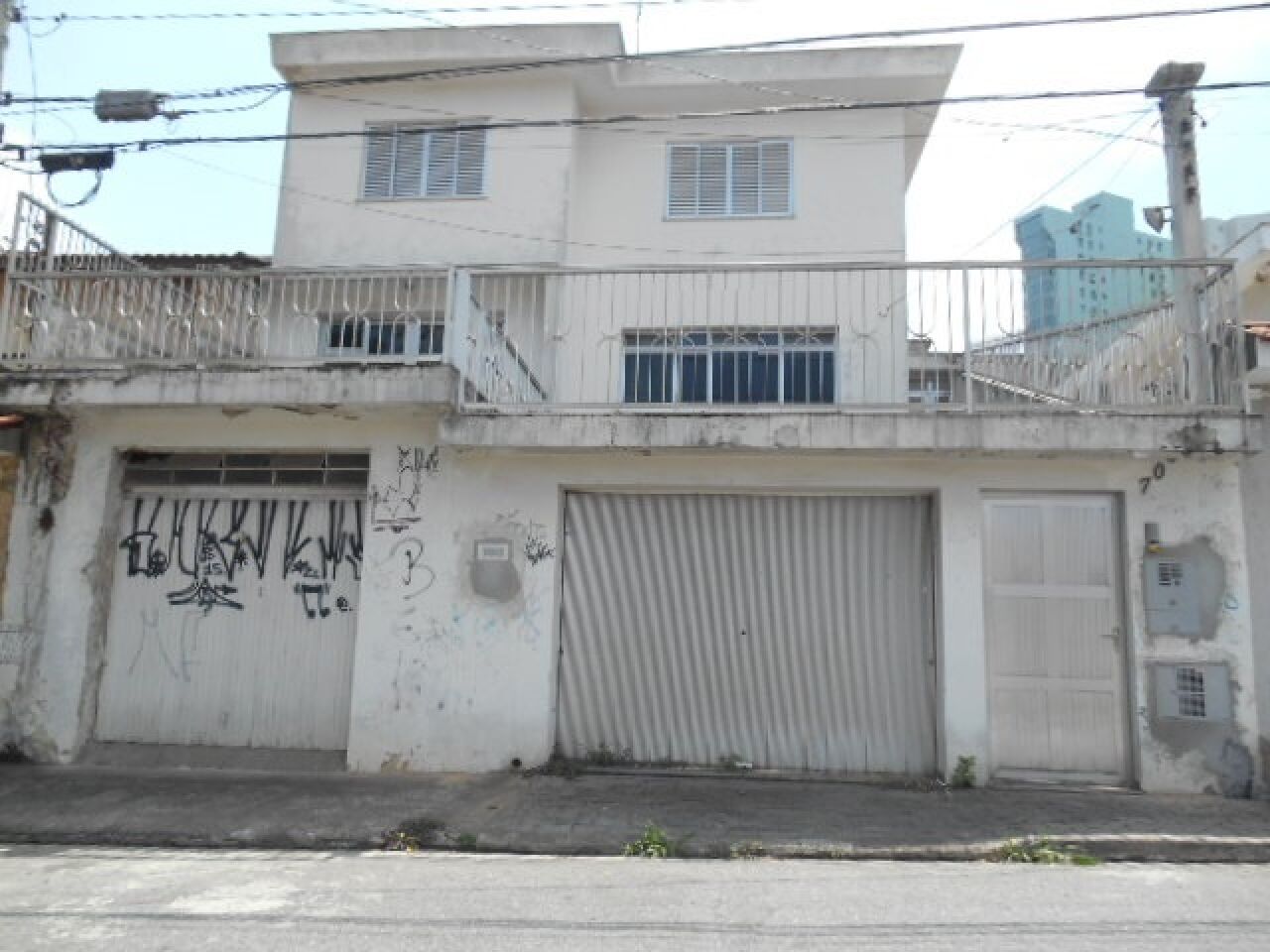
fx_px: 954
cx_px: 635
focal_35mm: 26
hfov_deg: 67.3
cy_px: 476
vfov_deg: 53.1
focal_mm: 4.7
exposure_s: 1/500
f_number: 3.4
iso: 80
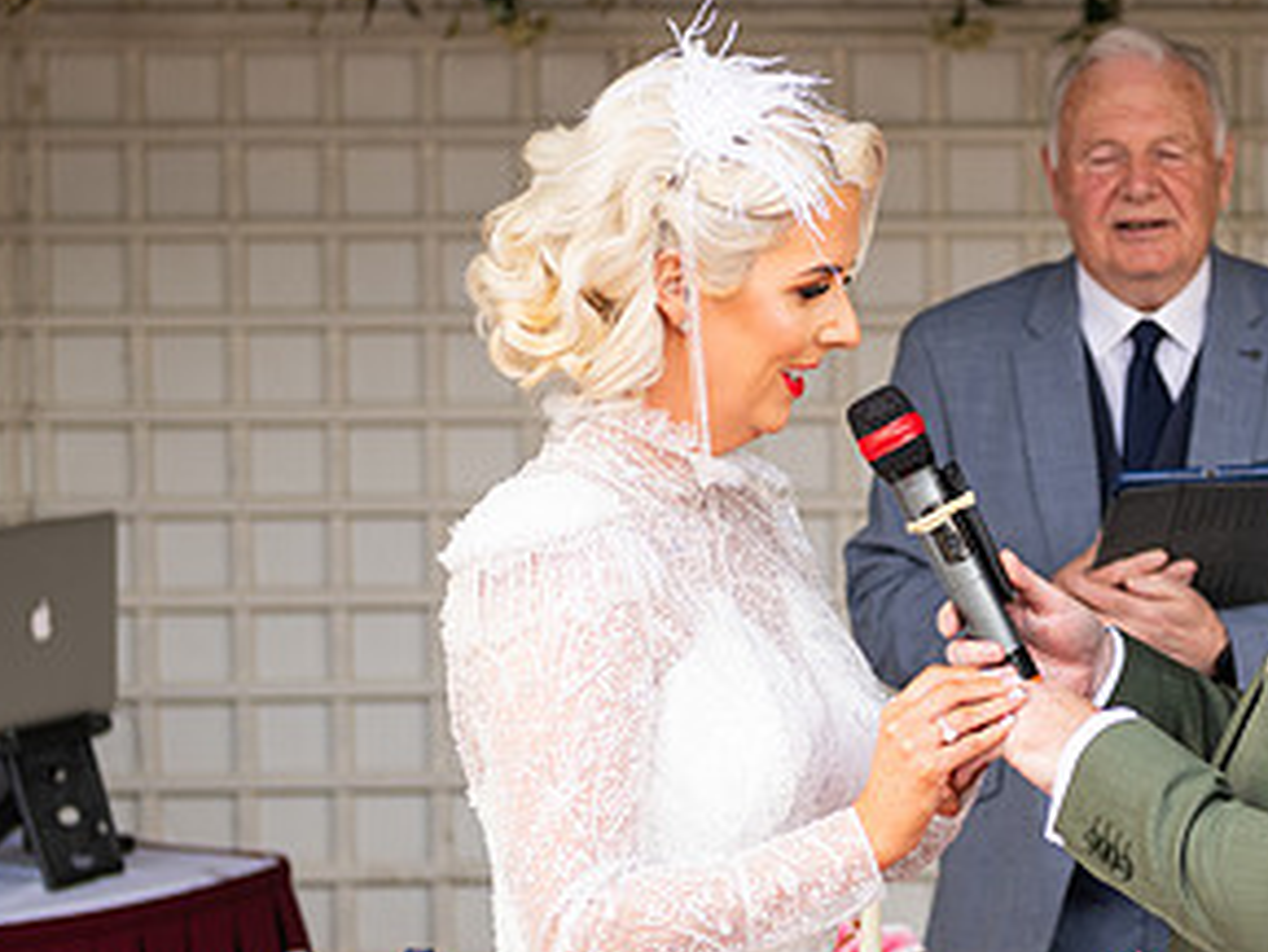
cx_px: 1031
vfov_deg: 11.0
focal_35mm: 135
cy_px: 568
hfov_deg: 14.5
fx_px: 4947
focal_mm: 70
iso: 100
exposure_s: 1/160
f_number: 3.5
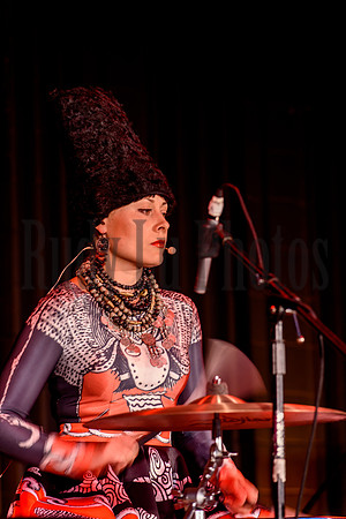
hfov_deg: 6.9
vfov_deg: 10.3
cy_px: 260
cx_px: 173
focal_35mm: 200
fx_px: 2883
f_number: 8
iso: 800
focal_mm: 200
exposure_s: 1/30
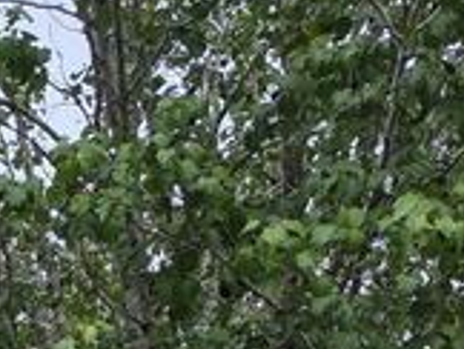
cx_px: -808
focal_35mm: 145
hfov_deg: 10.6
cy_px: 881
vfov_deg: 9.1
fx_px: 1946
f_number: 1.4
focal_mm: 6.5
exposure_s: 1/180
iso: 50
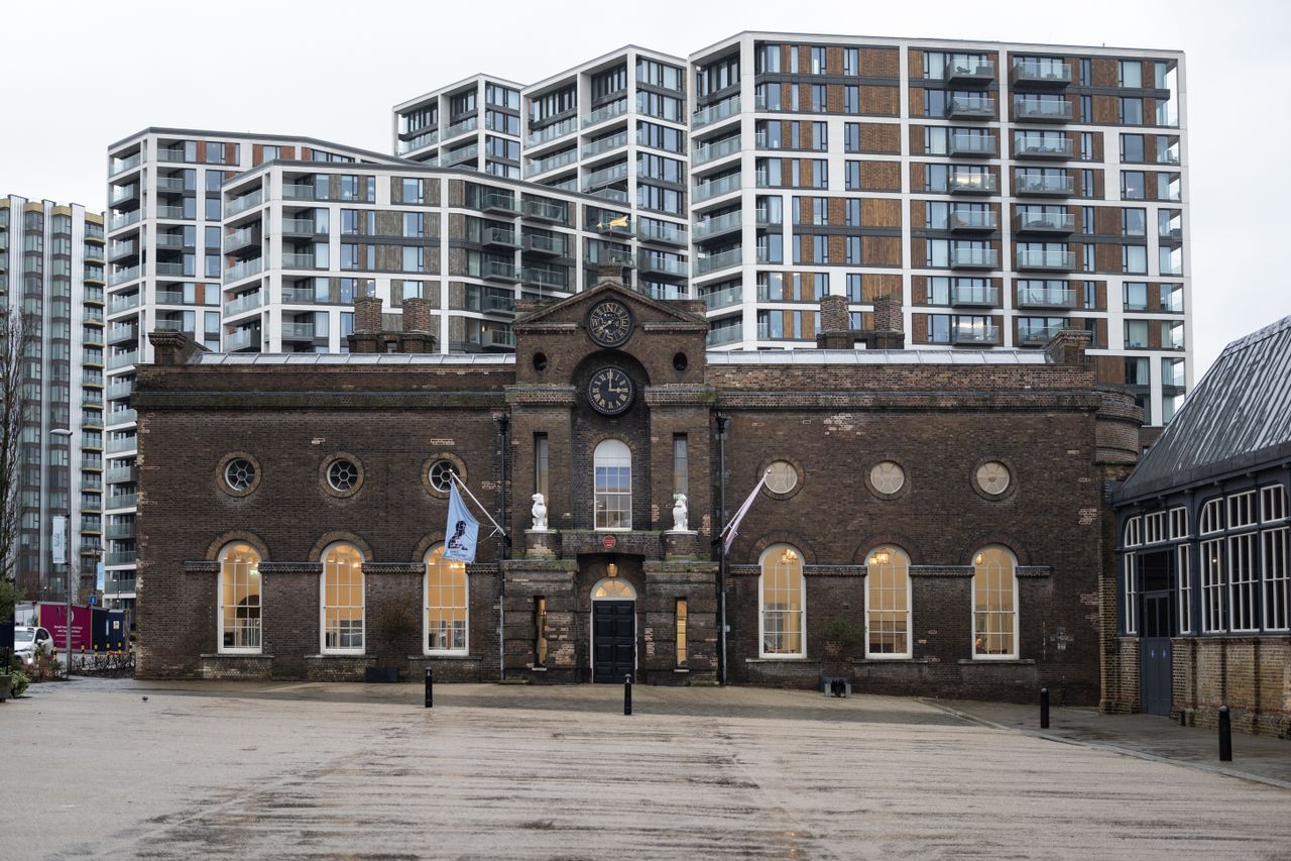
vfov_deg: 27.0
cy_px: 430
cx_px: 646
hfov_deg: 39.6
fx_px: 1793
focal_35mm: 50
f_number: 1.4
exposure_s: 1/60
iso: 64
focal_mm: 50
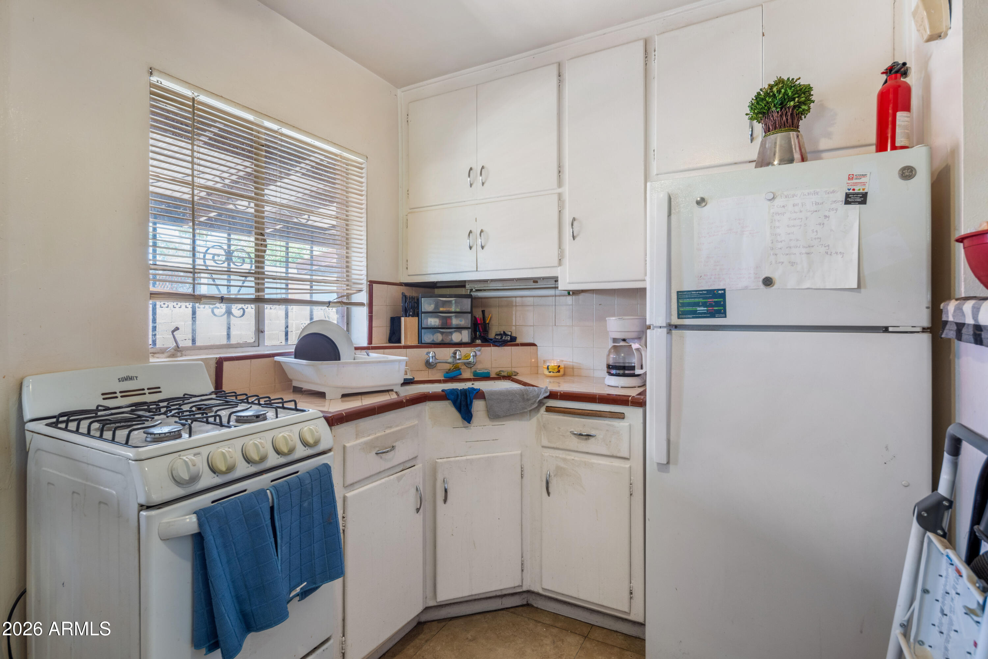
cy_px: 330
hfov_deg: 93.3
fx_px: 467
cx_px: 494
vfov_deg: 70.4
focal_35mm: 17
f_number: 8
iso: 320
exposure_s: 1/4
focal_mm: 17
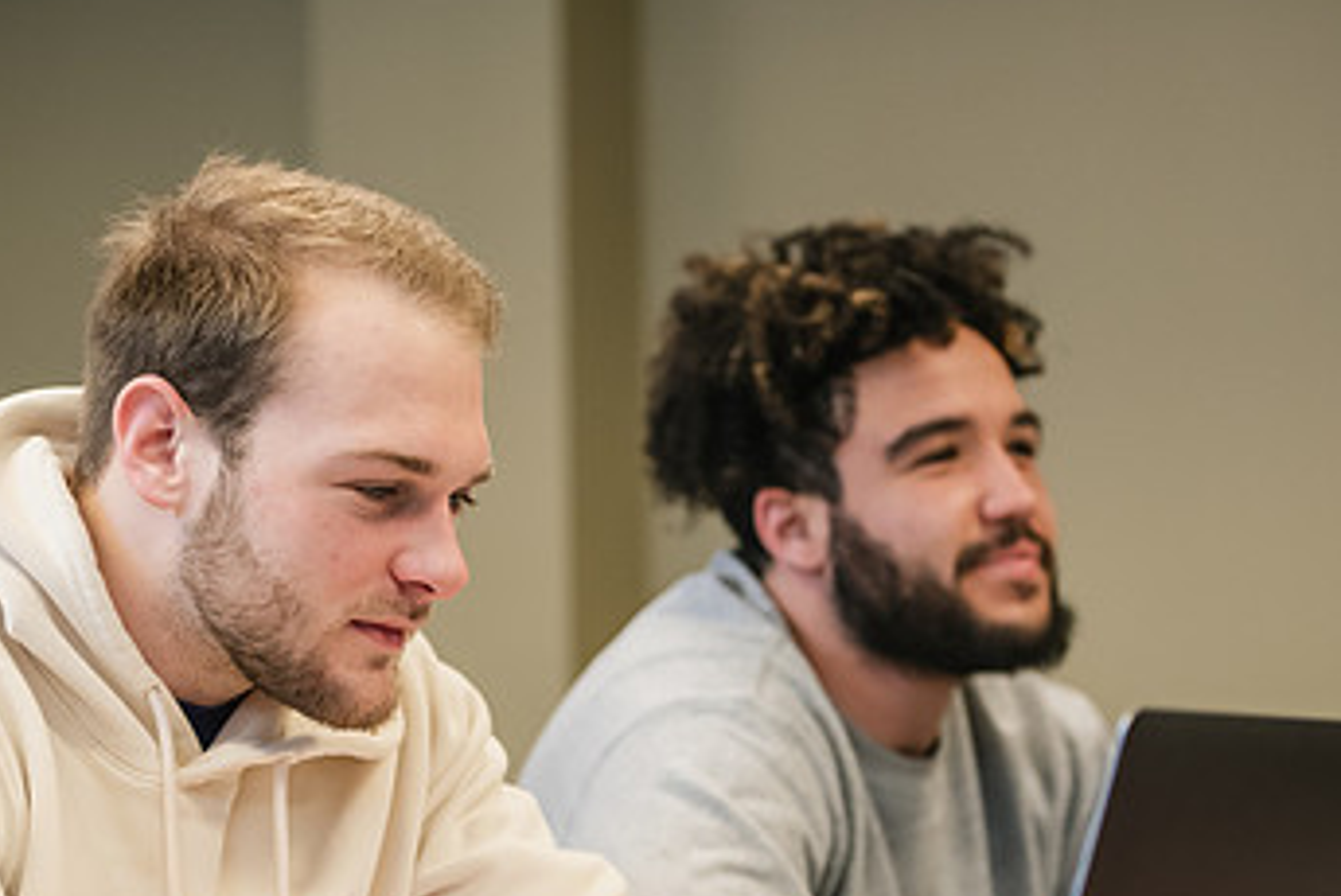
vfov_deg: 11.6
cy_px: 680
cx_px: 456
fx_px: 4399
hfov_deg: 17.3
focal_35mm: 118
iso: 1600
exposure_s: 1/200
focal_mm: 70
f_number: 3.2
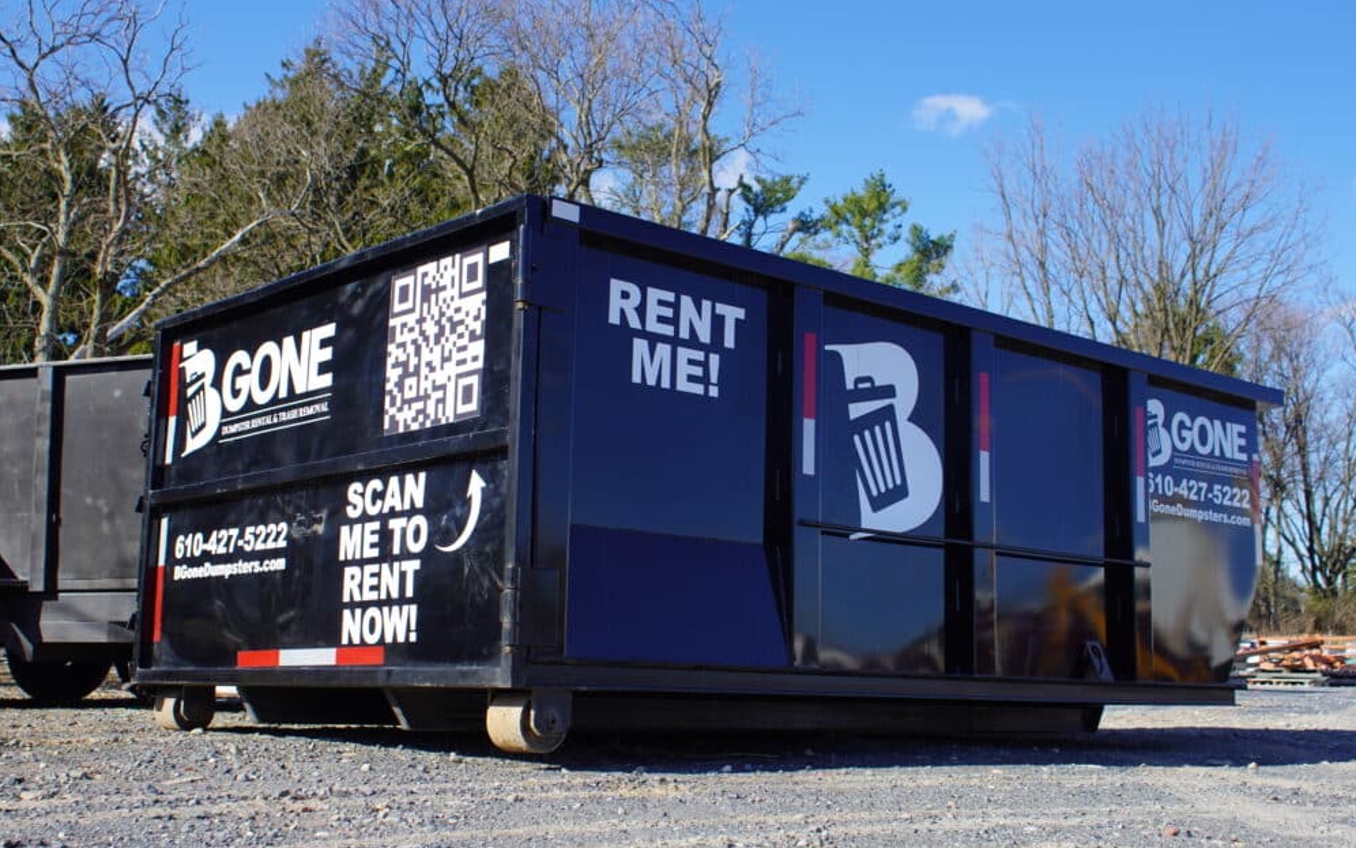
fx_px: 1626
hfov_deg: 45.3
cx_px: 674
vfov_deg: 29.2
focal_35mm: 44
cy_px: 423
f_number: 5
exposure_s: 1/400
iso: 100
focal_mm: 28
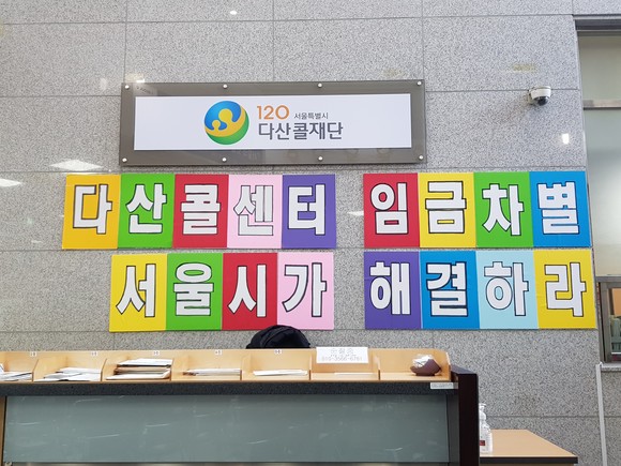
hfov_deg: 67.3
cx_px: 310
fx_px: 466
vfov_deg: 53.1
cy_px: 233
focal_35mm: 26
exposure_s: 1/60
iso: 160
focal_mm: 4.2
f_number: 1.7
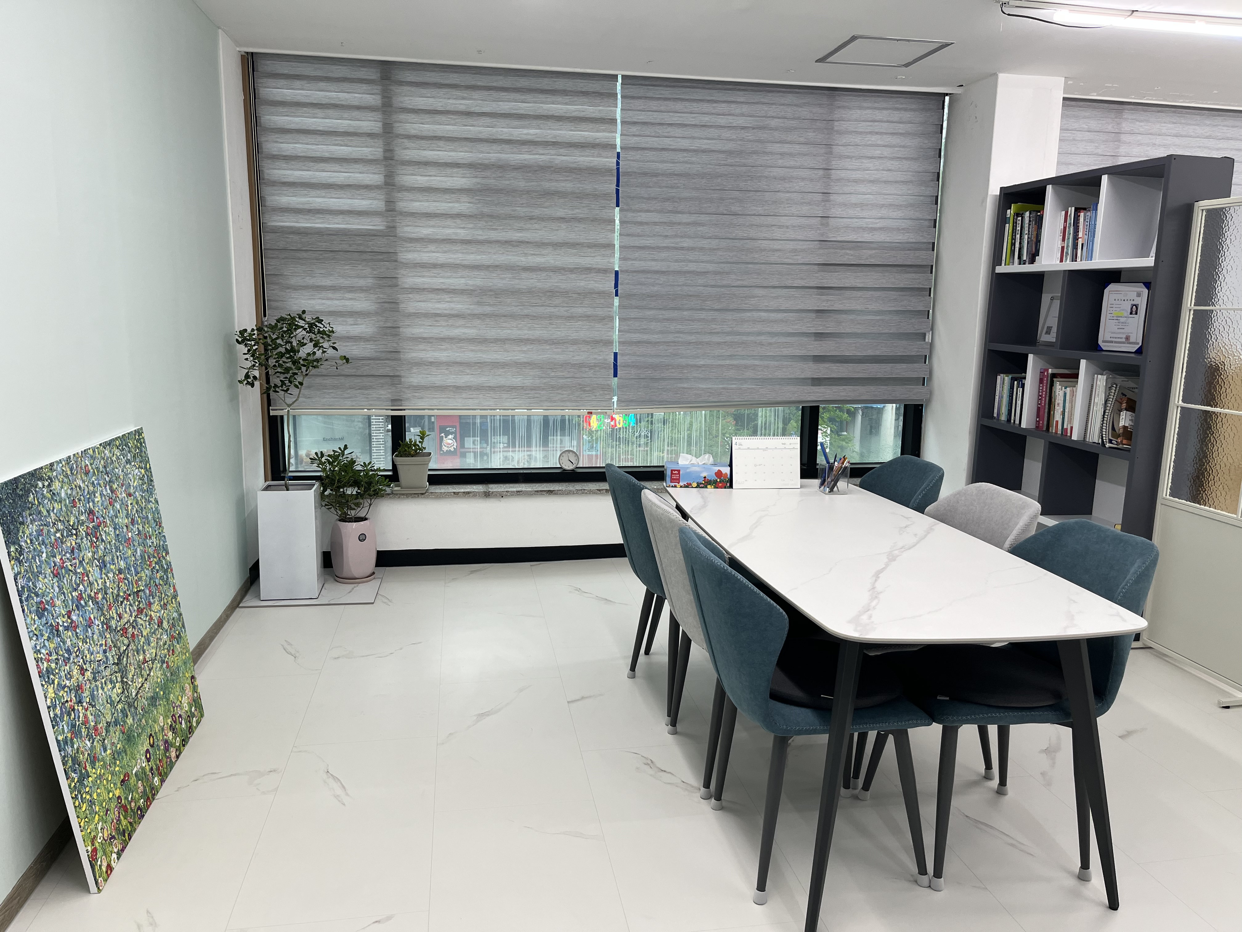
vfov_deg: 53.1
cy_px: 466
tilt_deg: -11.0
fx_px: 933
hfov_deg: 67.3
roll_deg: -1.1
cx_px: 621
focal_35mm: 26
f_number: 1.6
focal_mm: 5.1
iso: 64
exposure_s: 1/120
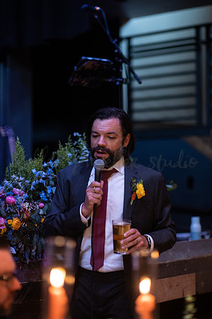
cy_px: 160
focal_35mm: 85
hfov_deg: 16.0
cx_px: 106
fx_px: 753
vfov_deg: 23.9
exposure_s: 1/200
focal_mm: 85
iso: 2000
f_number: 1.6
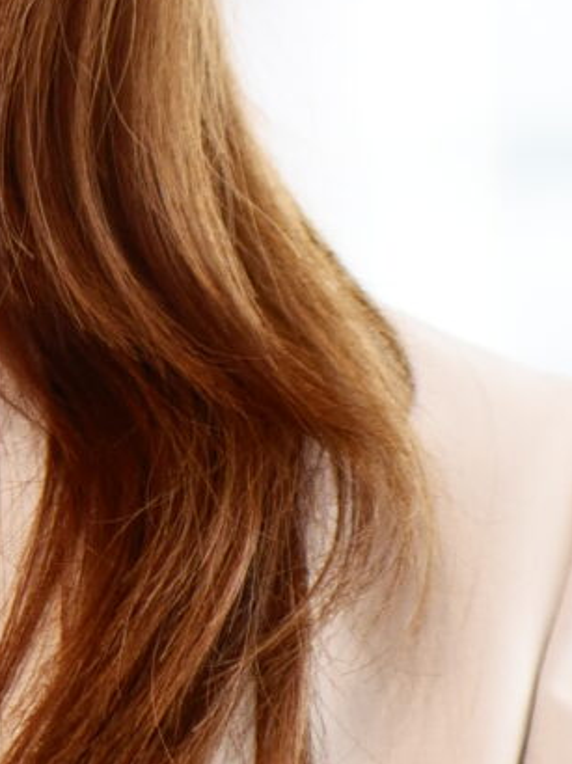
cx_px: -766
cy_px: 19
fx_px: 11844
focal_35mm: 537
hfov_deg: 2.7
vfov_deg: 3.7
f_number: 1.2
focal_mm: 43
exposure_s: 1/100
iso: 200
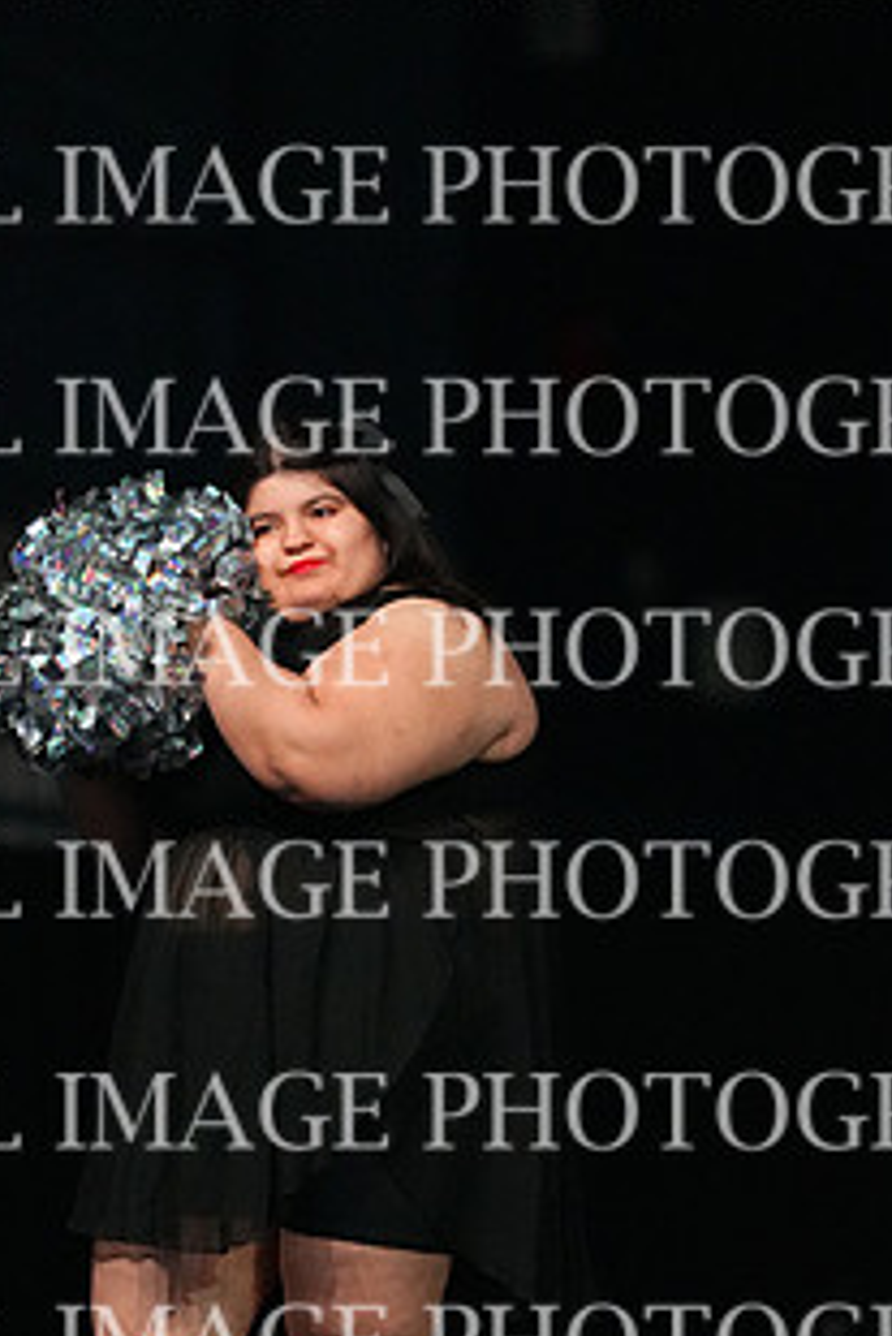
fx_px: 20863
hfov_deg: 2.4
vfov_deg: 3.7
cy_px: 996
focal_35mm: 562
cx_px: 394
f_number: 3.5
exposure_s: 1/1250
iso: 16000
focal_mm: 300
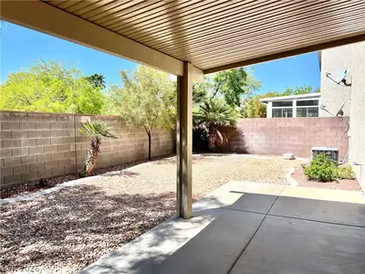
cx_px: 182
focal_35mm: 26
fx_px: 274
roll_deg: +0.6
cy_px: 137
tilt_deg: -3.7
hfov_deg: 67.3
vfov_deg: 53.1
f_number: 1.5
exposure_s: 1/3831
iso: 50
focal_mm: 5.7
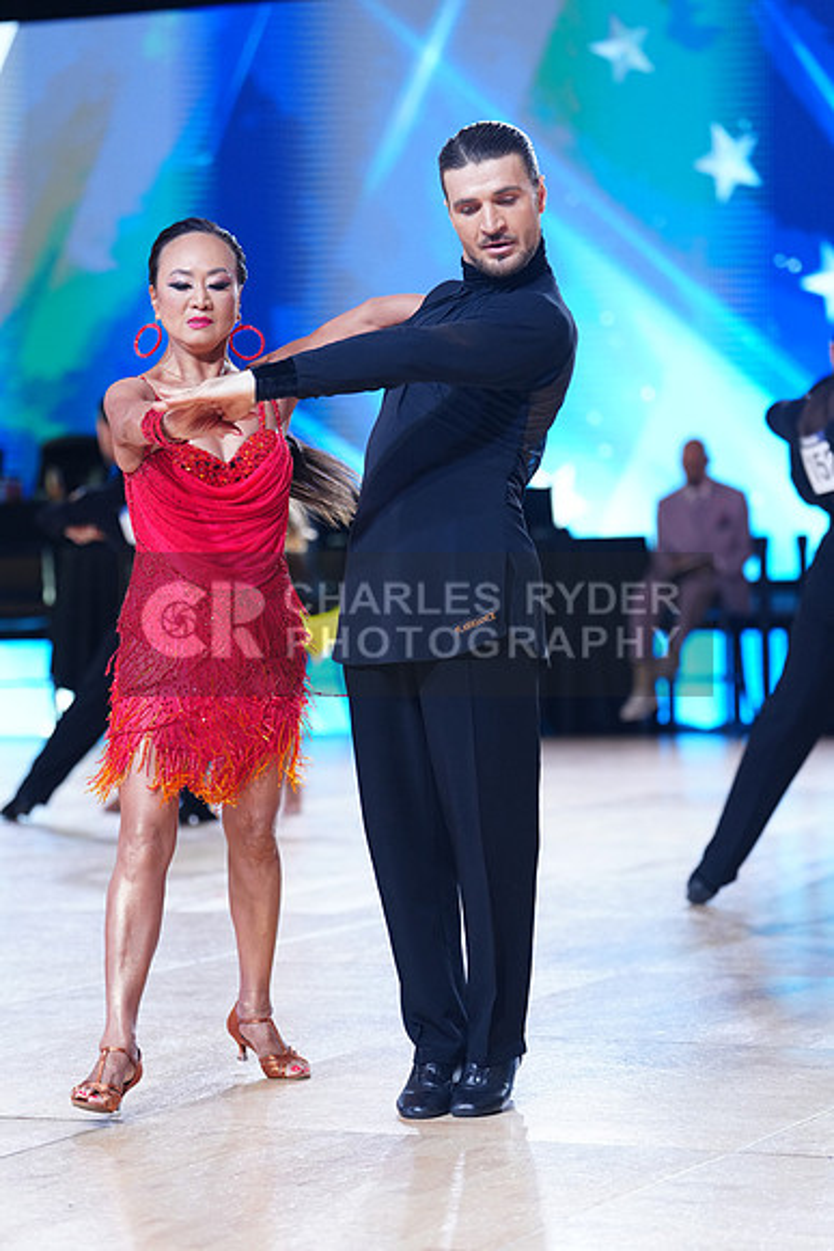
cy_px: 626
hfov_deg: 12.5
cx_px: 417
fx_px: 3820
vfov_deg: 18.6
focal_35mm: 110
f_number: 2.8
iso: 1250
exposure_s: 1/640
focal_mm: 110
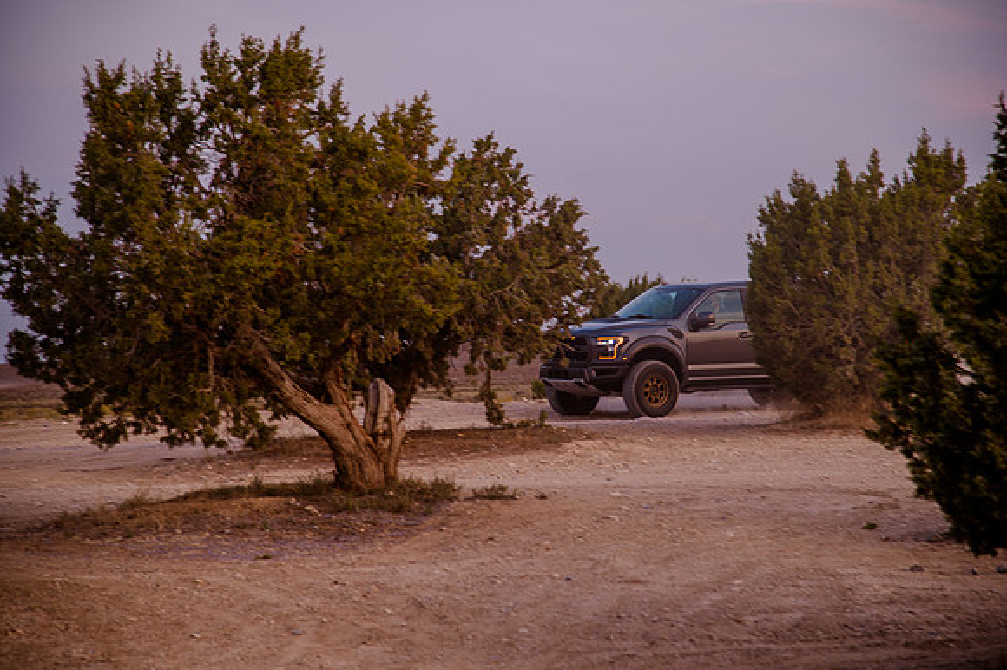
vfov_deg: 11.4
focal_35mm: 120
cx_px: 504
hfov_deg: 17.1
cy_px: 335
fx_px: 3355
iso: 125
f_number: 5
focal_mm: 120
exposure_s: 1/80
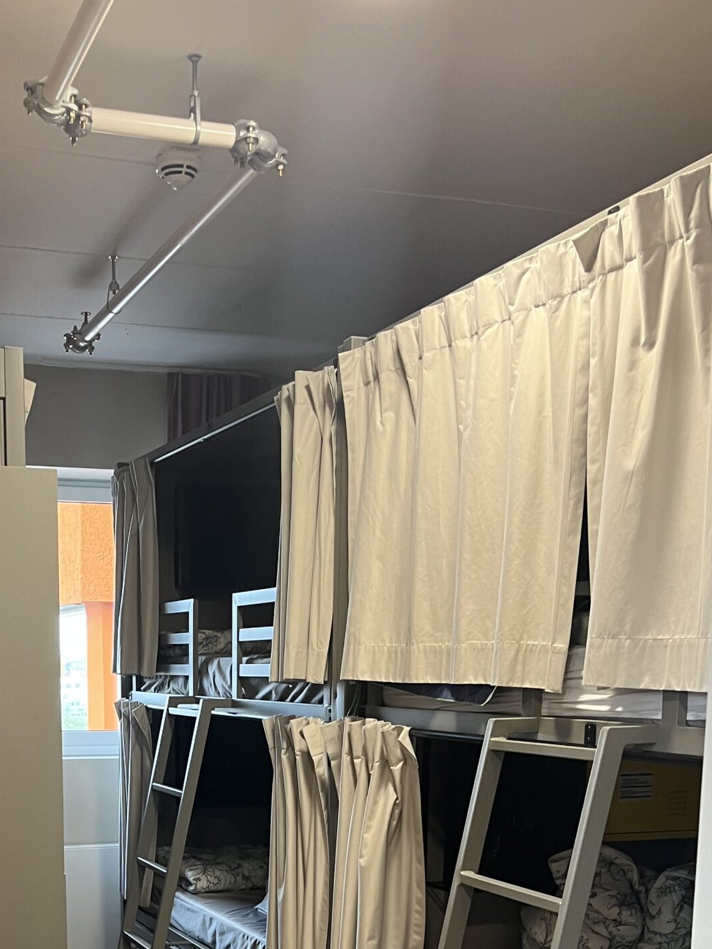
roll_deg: -0.3
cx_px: 180
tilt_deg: -8.9
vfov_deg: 37.9
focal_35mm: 47
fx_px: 1289
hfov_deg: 30.4
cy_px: 843
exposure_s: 1/50
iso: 125
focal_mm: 5.1
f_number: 1.6
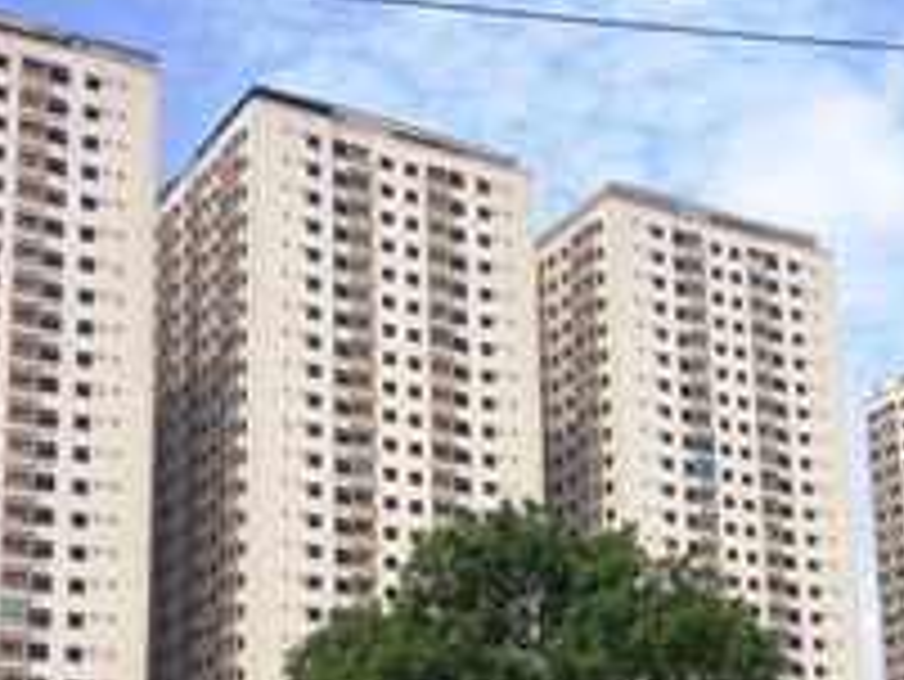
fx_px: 2038
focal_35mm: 78
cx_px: 598
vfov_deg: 18.6
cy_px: 608
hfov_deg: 24.9
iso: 50
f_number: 2.4
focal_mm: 4.28
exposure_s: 1/1493
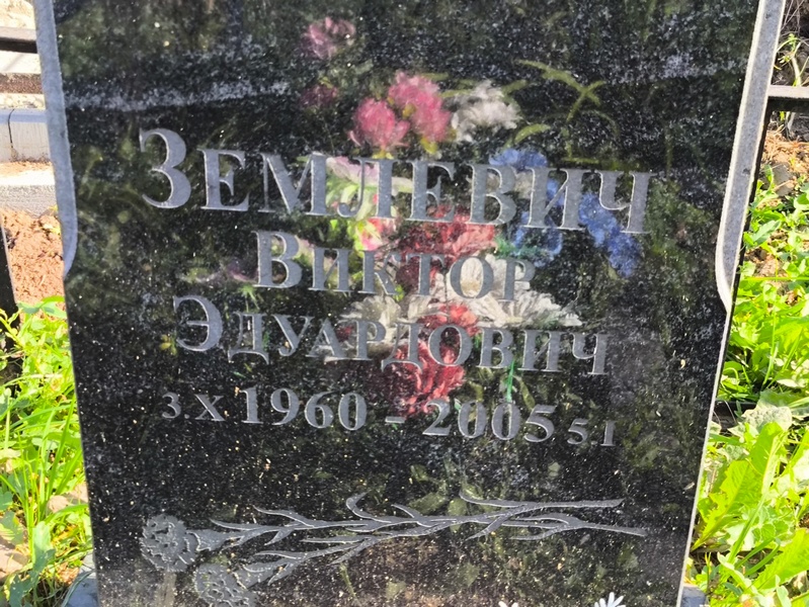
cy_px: 304
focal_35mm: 50
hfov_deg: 38.2
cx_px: 404
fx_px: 1169
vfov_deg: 29.1
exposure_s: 1/247
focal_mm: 4.71
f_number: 1.7
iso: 50
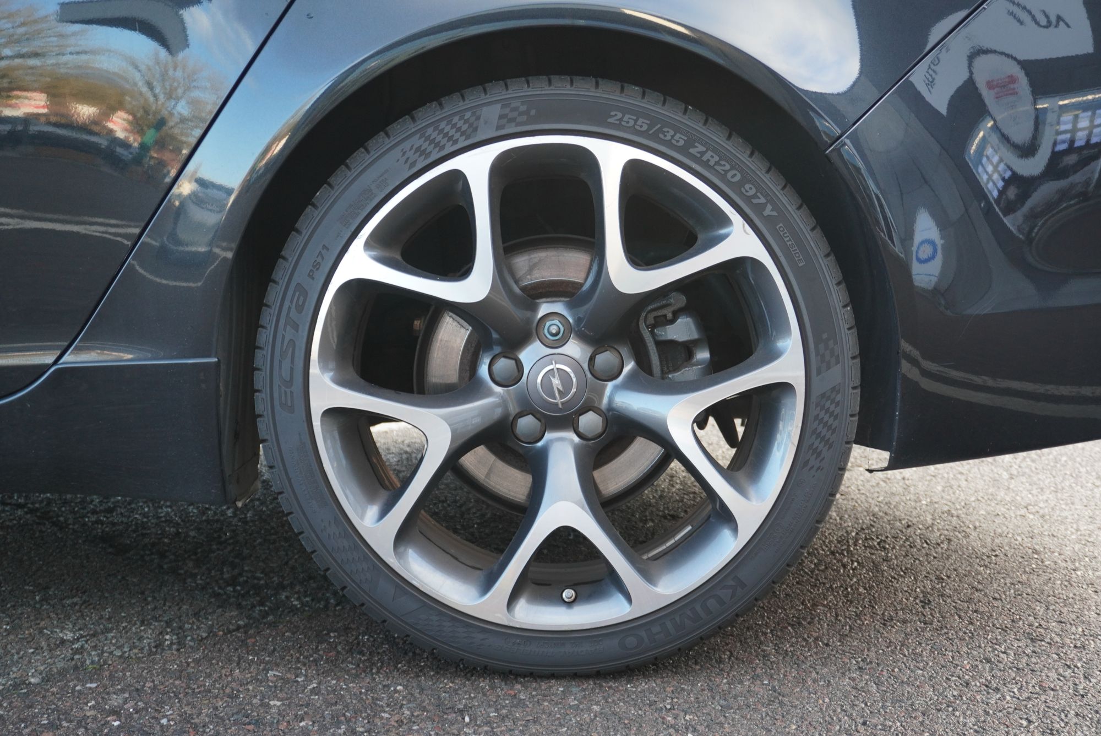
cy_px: 368
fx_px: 1239
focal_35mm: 40
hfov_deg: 47.9
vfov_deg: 33.1
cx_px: 550
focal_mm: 27
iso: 500
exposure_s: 1/50
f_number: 4.5
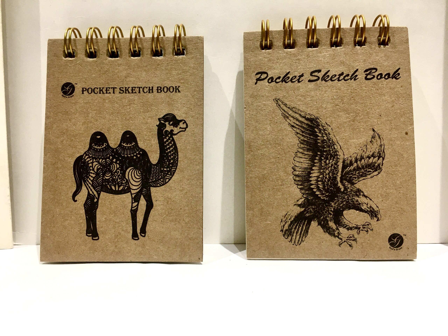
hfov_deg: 61.7
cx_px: 224
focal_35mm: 29
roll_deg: +1.8
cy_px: 168
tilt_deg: -8.5
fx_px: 375
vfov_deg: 48.2
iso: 50
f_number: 2.2
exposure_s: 1/33
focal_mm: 4.15
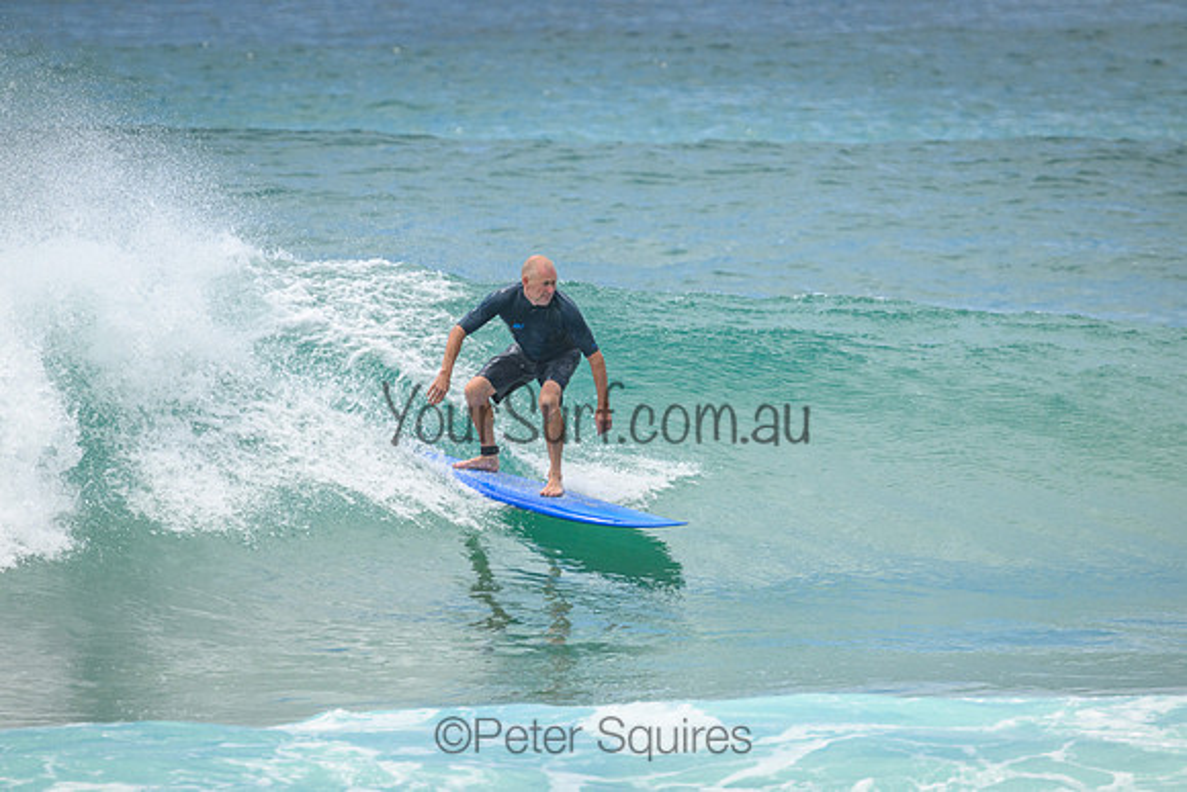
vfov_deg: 1.7
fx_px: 26383
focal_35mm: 800
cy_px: 396
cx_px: 594
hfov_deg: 2.6
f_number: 11
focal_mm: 800
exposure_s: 1/2000
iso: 1100
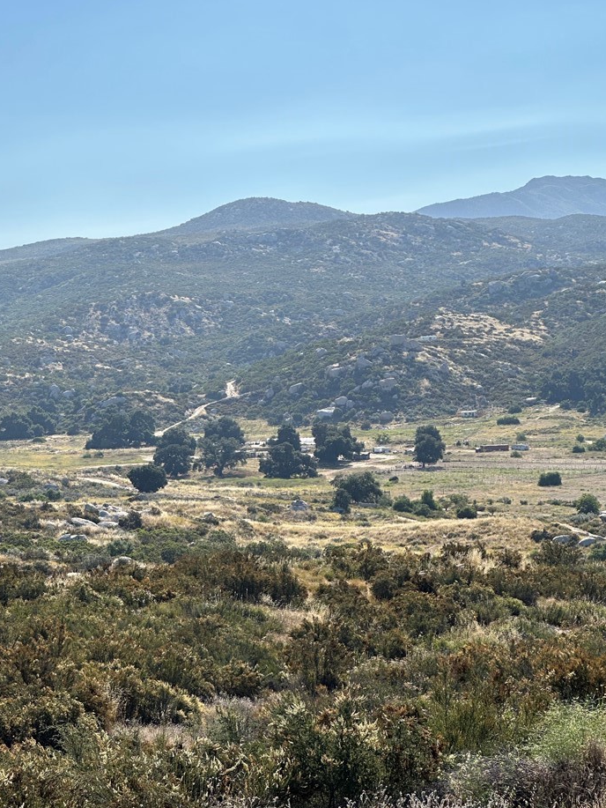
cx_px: 291
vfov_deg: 22.8
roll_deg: +2.3
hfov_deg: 17.2
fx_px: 2007
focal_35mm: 86
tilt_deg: +0.8
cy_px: 406
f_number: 2.8
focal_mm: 9
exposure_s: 1/847
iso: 32
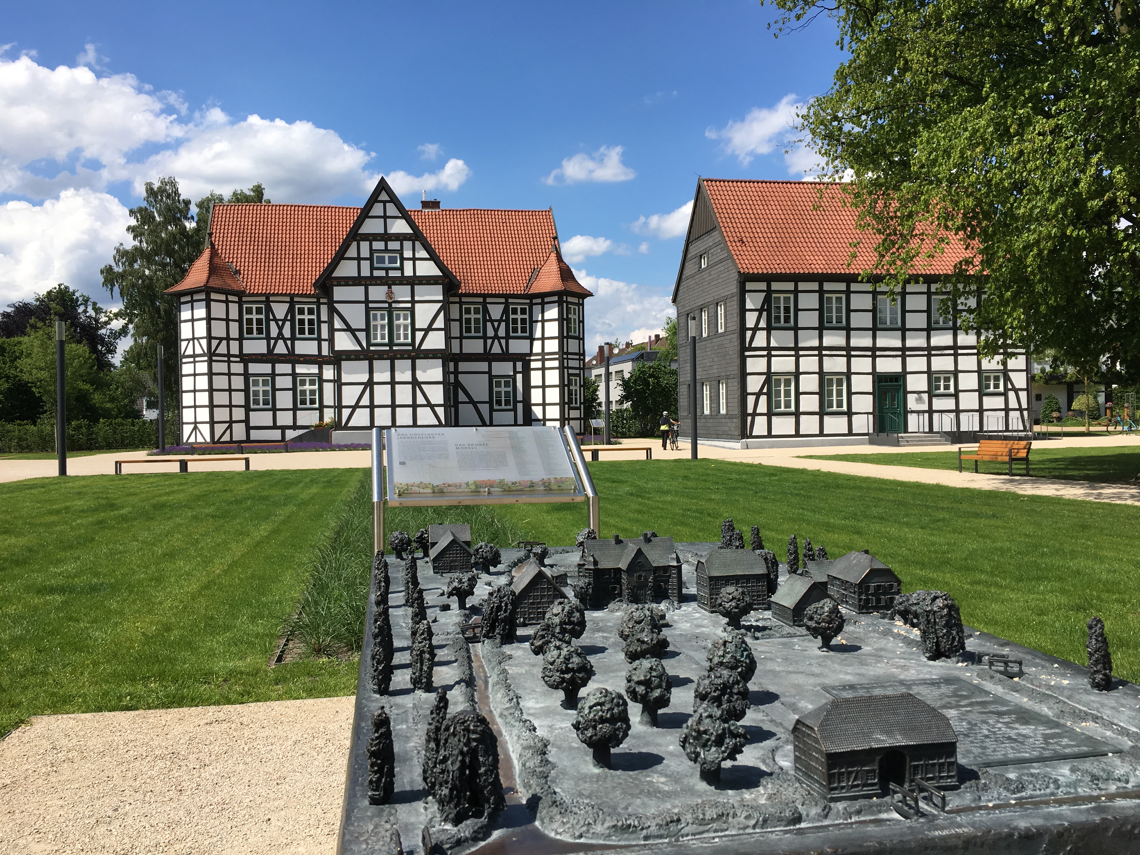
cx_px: 570
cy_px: 428
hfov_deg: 61.7
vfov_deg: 48.2
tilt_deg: +0.1
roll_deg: +0.9
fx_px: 955
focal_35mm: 29
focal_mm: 4.15
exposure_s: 1/1832
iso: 25
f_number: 2.2
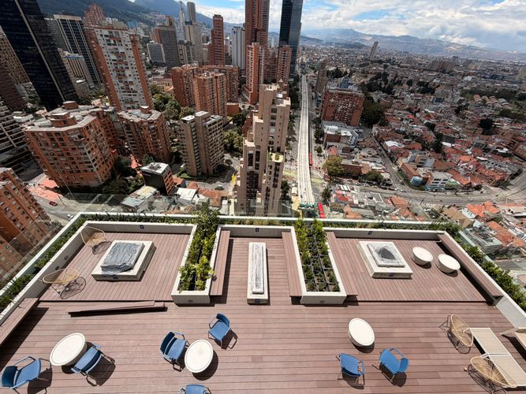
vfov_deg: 85.7
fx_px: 213
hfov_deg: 102.1
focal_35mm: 14
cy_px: 197
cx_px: 263
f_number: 2.2
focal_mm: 2.22
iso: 20
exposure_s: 1/1105
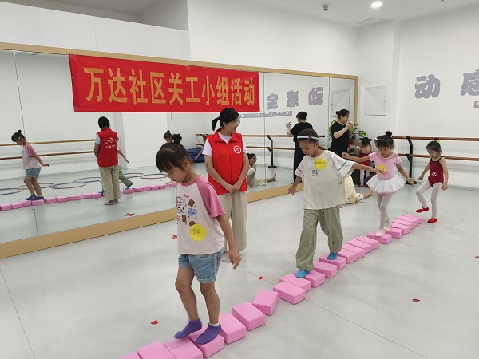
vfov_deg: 58.9
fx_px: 318
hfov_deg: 73.9
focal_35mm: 23
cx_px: 240
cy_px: 180
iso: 250
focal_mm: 5.84
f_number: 1.6
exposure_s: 1/100
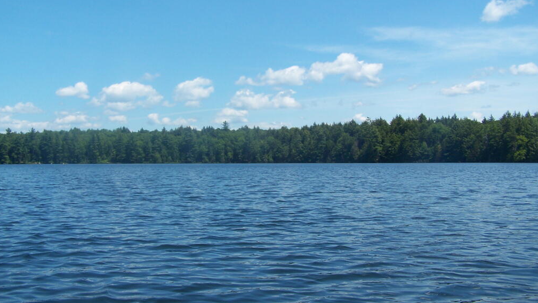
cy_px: 146
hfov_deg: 48.3
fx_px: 599
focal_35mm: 42
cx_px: 268
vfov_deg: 28.4
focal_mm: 6.3
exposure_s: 1/800
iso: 80
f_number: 4
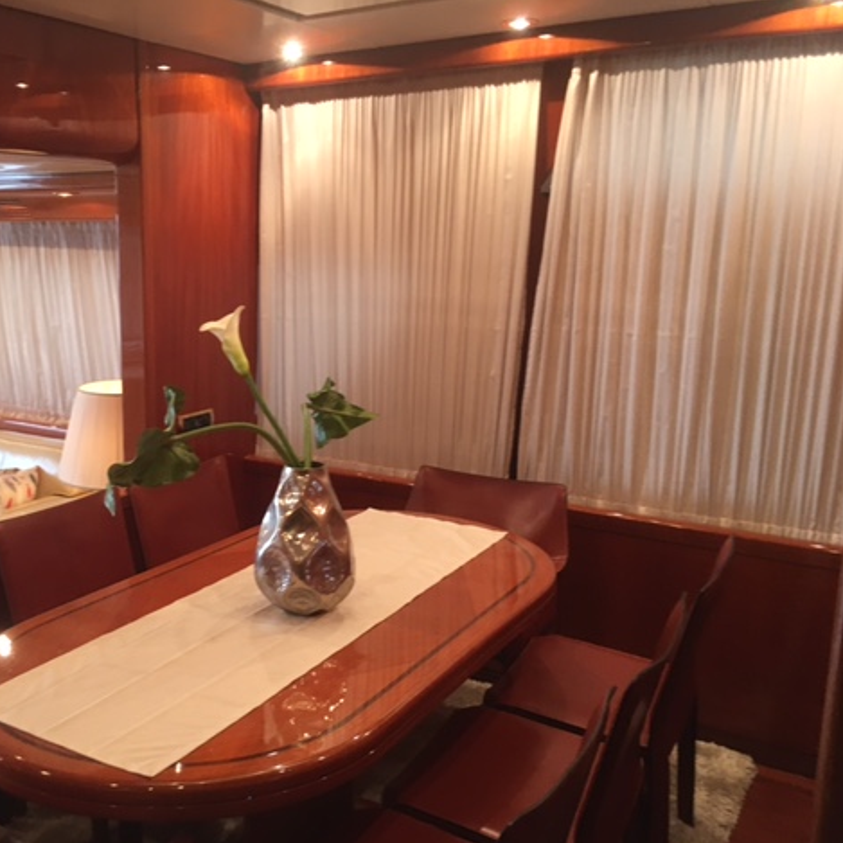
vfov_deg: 47.2
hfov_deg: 46.4
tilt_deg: -12.6
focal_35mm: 35
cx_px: 271
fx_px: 964
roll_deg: -0.9
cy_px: 428
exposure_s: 1/33
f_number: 2.2
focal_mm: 4.15
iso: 125
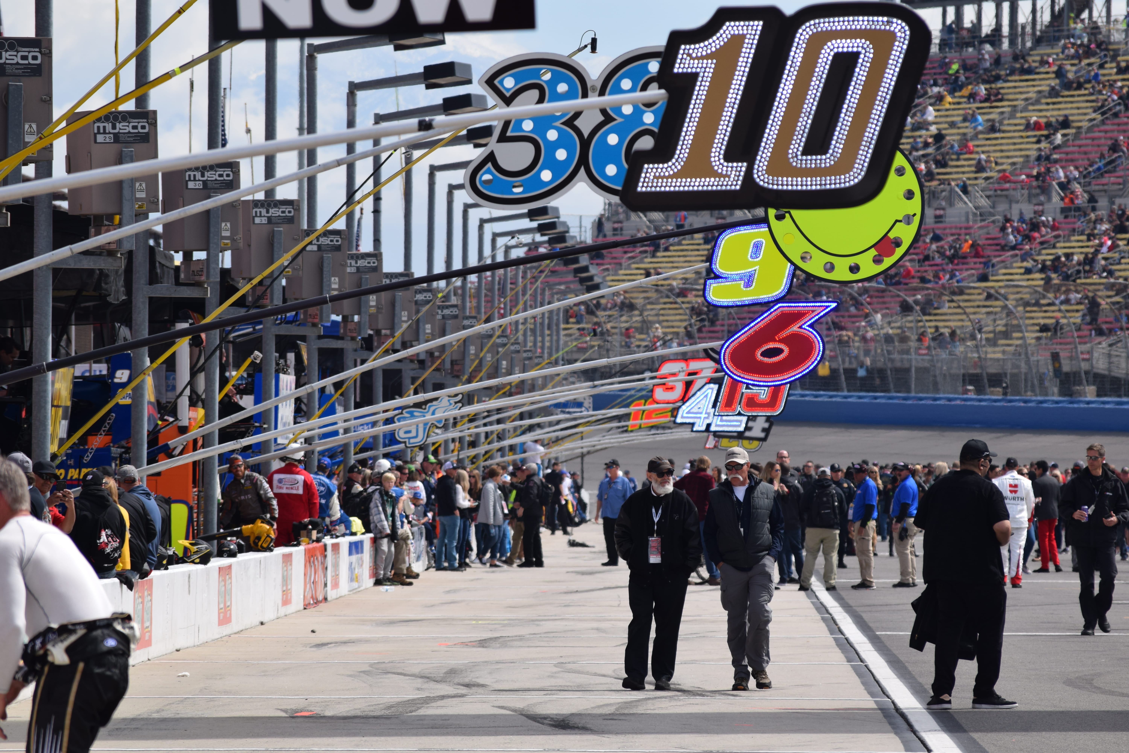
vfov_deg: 4.6
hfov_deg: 6.9
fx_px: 9408
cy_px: 376
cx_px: 564
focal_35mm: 300
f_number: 7.1
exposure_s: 1/800
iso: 200
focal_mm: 200
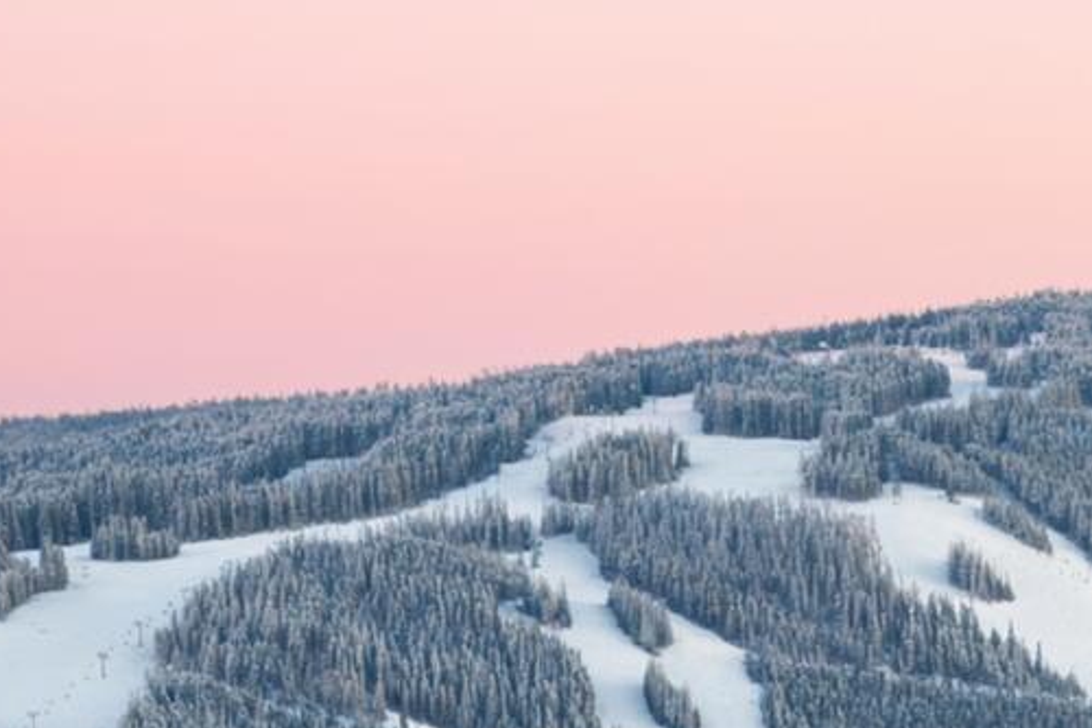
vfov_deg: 2.0
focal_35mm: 671
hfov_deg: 3.1
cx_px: 1198
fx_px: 20346
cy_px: 1414
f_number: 2.8
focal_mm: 40
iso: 800
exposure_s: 1/160
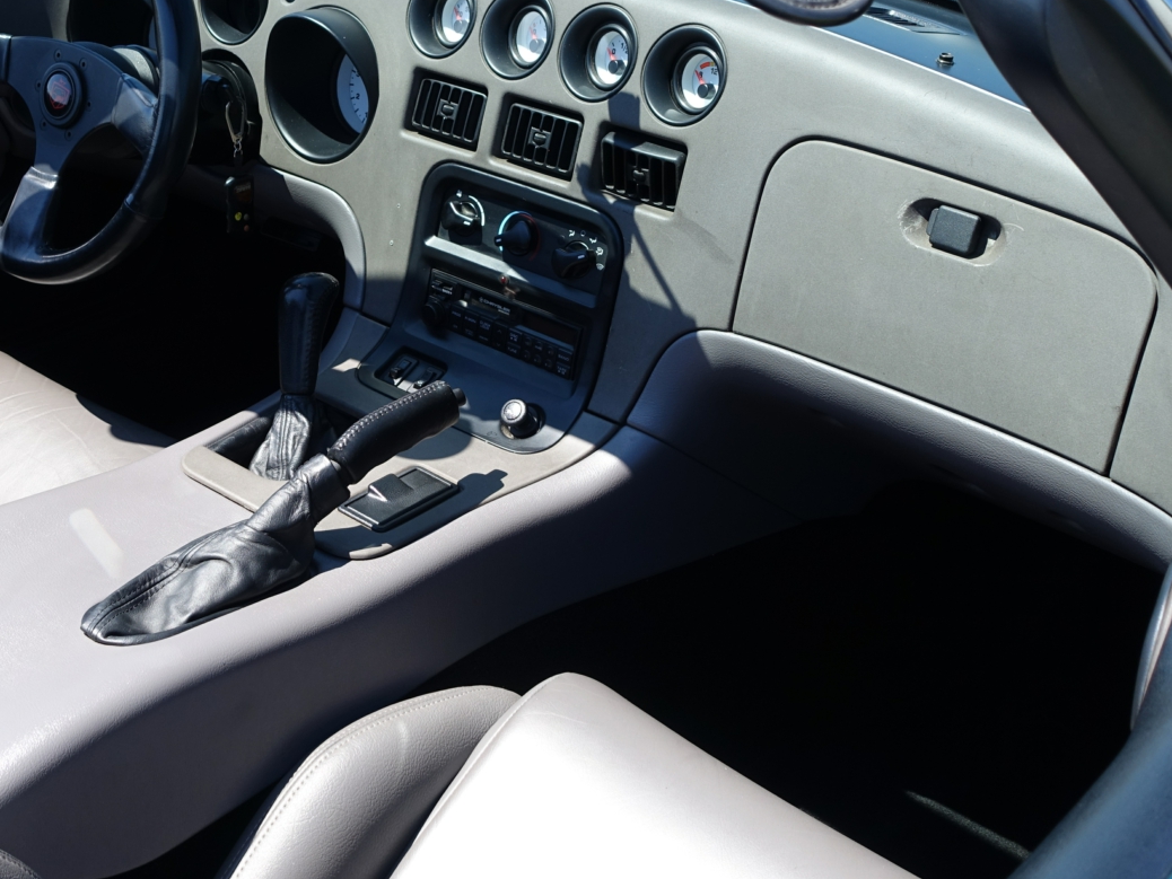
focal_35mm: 51
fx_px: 1727
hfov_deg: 37.1
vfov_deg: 28.5
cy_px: 385
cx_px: 391
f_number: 4
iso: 125
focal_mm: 12.64
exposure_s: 1/400
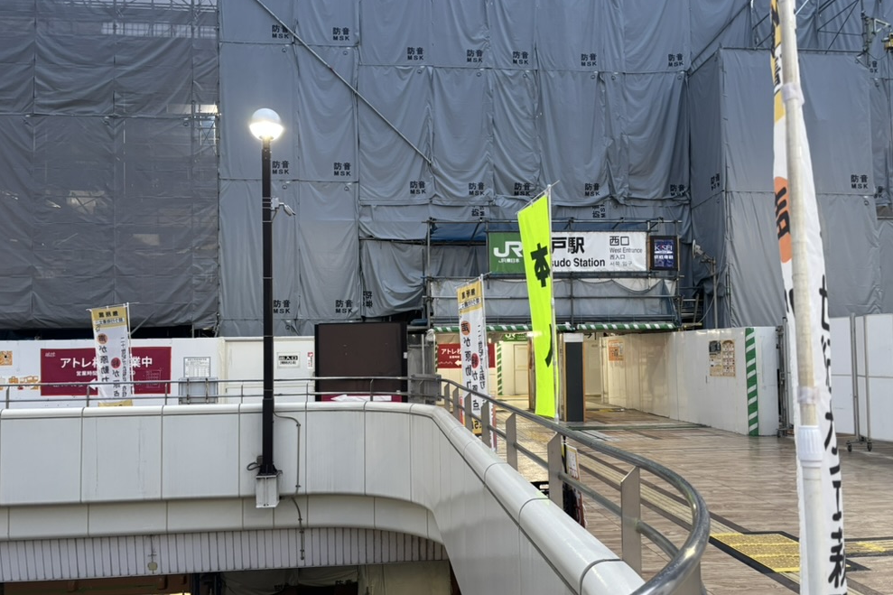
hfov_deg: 65.5
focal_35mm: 28
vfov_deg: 46.3
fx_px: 694
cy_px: 321
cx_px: 446
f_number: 1.6
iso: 160
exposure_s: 1/50
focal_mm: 5.96
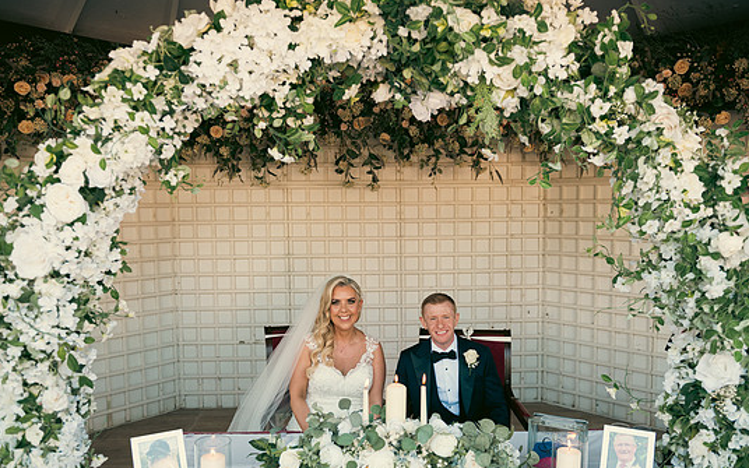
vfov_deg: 39.3
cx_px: 384
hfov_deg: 59.6
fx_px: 653
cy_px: 268
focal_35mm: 32
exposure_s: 1/250
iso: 320
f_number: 3.5
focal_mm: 29
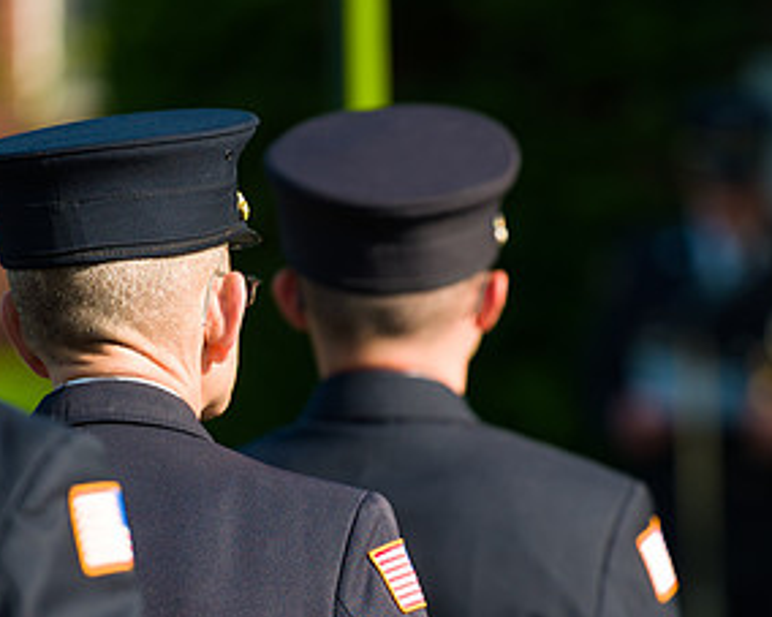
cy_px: 489
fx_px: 8748
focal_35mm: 383
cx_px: 574
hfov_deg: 5.1
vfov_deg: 4.0
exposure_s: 1/1000
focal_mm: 200
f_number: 3.2
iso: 200
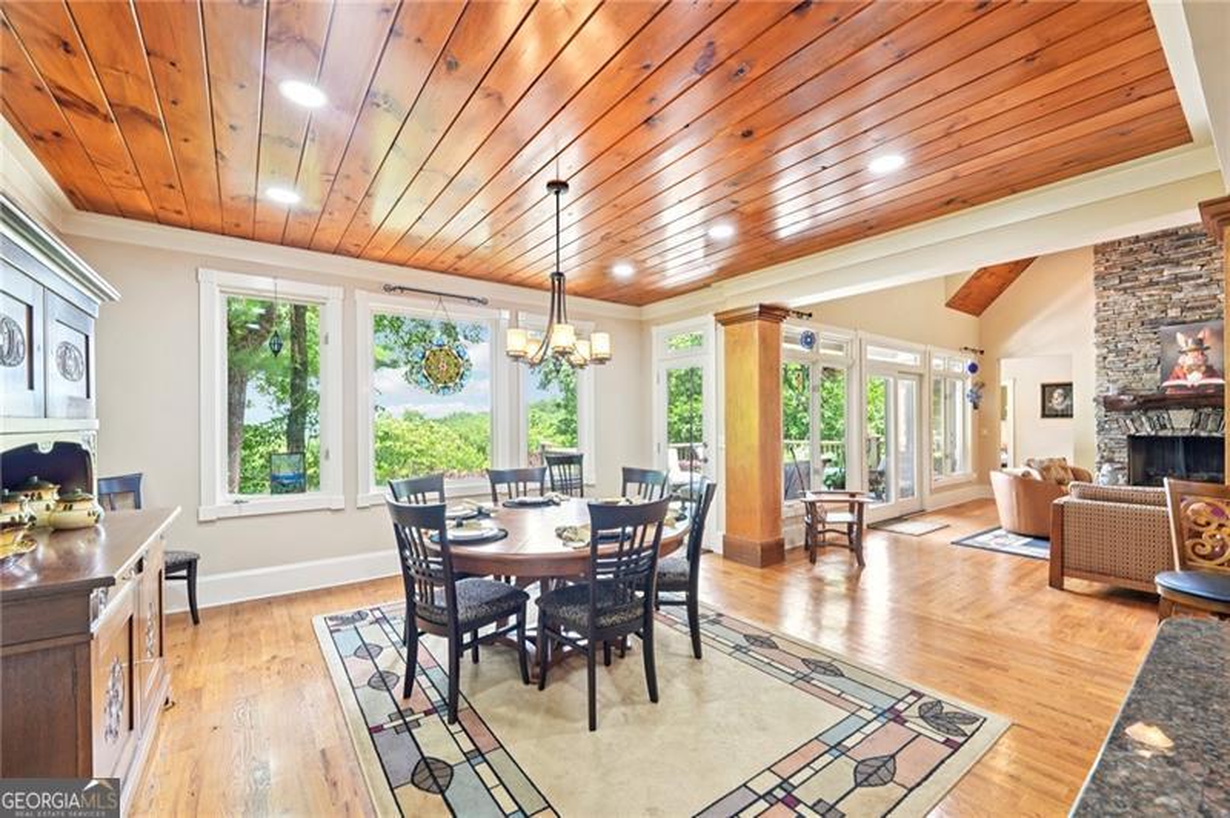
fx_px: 478
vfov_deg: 81.1
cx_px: 615
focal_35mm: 14
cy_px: 409
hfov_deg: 104.3
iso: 320
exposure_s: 1/6
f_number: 8
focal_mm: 14
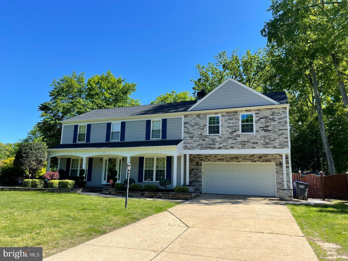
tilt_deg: +9.6
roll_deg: -1.1
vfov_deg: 53.1
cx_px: 174
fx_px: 261
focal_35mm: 26
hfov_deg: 67.3
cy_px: 130
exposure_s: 1/1821
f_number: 1.6
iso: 32
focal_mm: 5.1
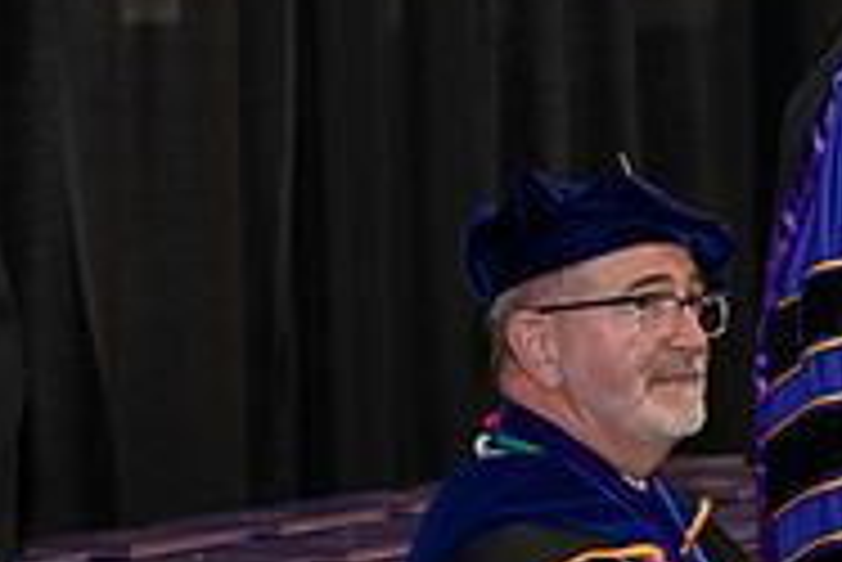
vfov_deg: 6.3
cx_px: 1184
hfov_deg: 9.3
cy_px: 160
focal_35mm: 217
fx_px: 5079
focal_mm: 70
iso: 2500
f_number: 5.6
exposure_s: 1/200
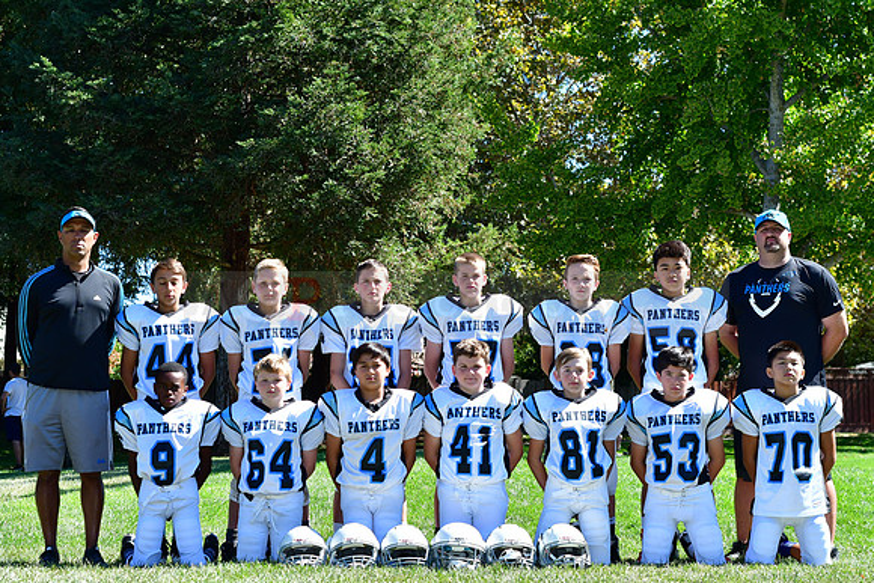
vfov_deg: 18.2
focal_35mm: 75
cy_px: 292
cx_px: 437
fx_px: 1821
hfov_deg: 27.0
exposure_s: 1/800
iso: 400
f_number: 6.3
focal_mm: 50
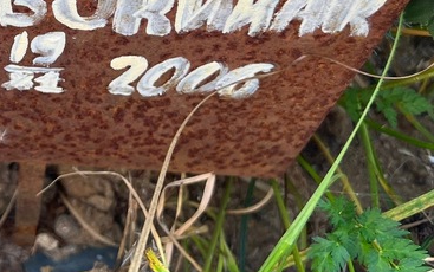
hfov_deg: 31.0
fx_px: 710
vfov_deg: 21.2
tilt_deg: -56.2
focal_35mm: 60
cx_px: -20
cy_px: 32
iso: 40
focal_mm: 5.7
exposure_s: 1/121
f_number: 1.5
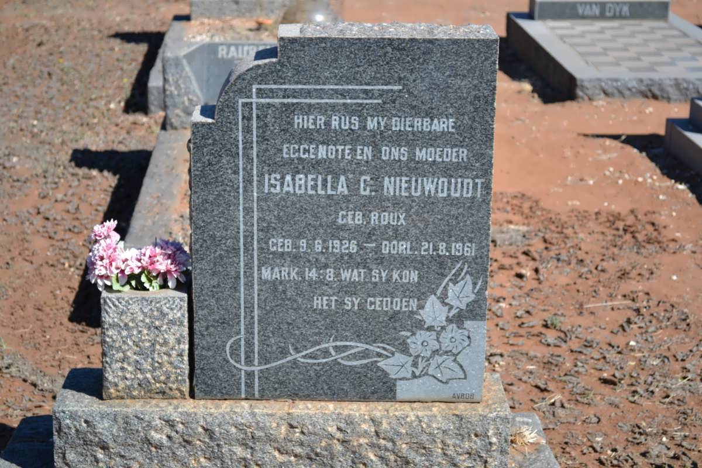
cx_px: 351
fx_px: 1462
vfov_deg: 18.2
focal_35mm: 75
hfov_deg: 27.0
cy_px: 234
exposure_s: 1/125
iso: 160
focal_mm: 50
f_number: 5.6
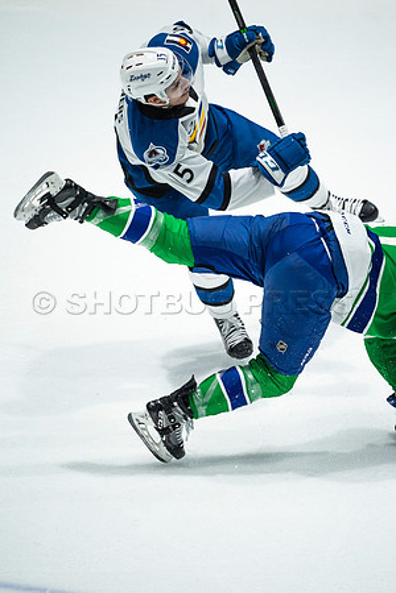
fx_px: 9899
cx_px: 198
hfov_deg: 2.3
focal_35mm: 600
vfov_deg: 3.4
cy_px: 296
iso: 2000
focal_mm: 600
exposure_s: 1/1000
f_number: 4
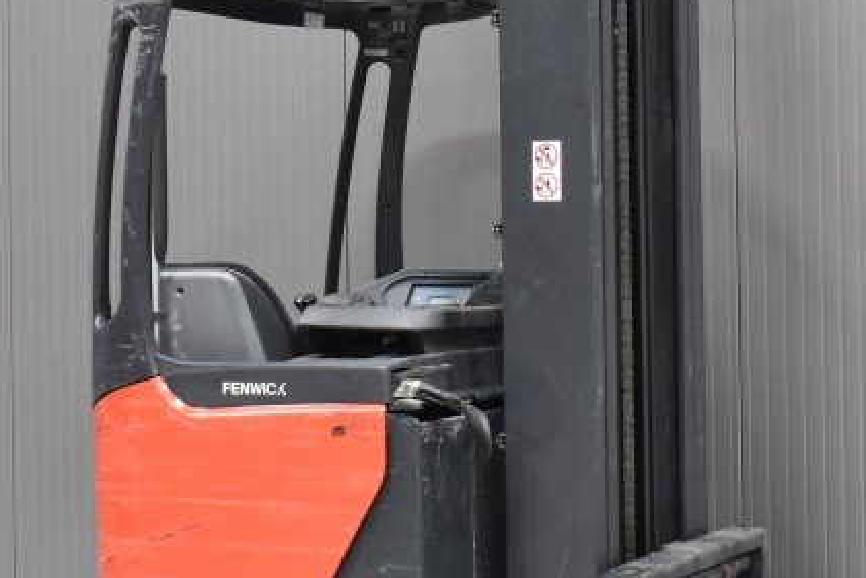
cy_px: 218
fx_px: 2262
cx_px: 555
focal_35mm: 94
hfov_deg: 21.6
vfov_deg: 14.5
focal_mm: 22
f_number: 5.6
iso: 1600
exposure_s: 1/25
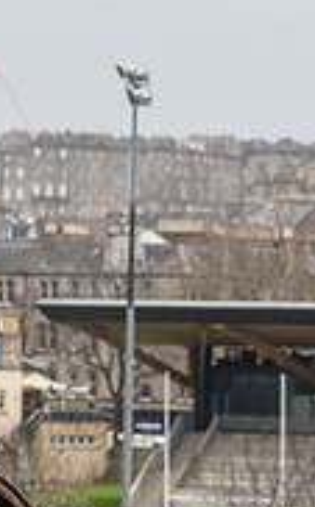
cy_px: 270
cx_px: -305
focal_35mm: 343
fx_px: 4734
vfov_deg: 6.1
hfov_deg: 3.8
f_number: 7.1
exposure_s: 1/160
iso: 500
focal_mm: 86
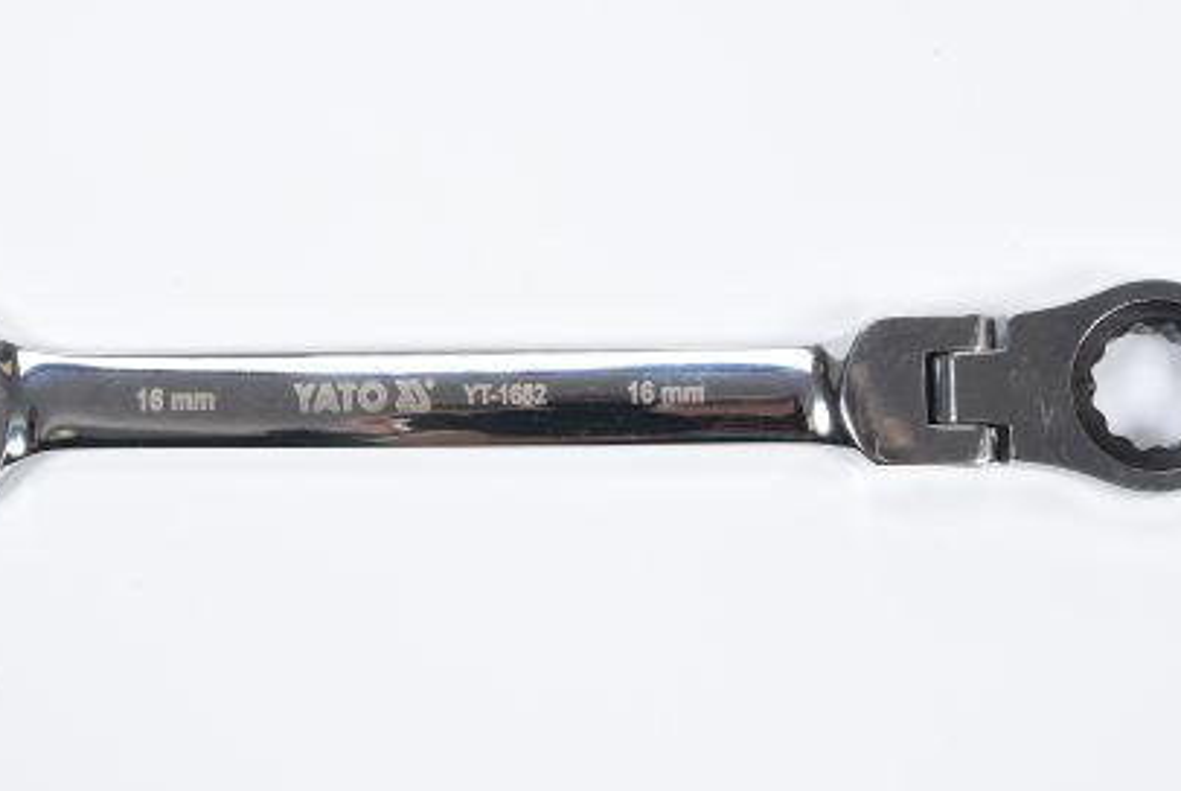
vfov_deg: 13.6
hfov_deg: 20.2
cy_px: 384
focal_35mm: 101
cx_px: 519
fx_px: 3318
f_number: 14
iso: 250
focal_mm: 50
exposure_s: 1/125
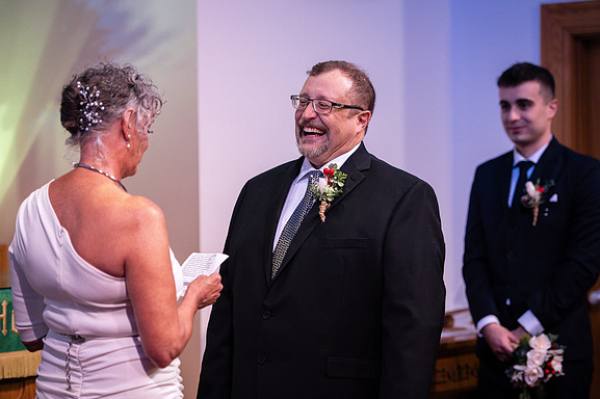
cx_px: 308
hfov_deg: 18.0
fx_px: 1899
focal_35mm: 114
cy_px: 194
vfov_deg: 12.0
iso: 800
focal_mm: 110
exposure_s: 1/200
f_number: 2.8
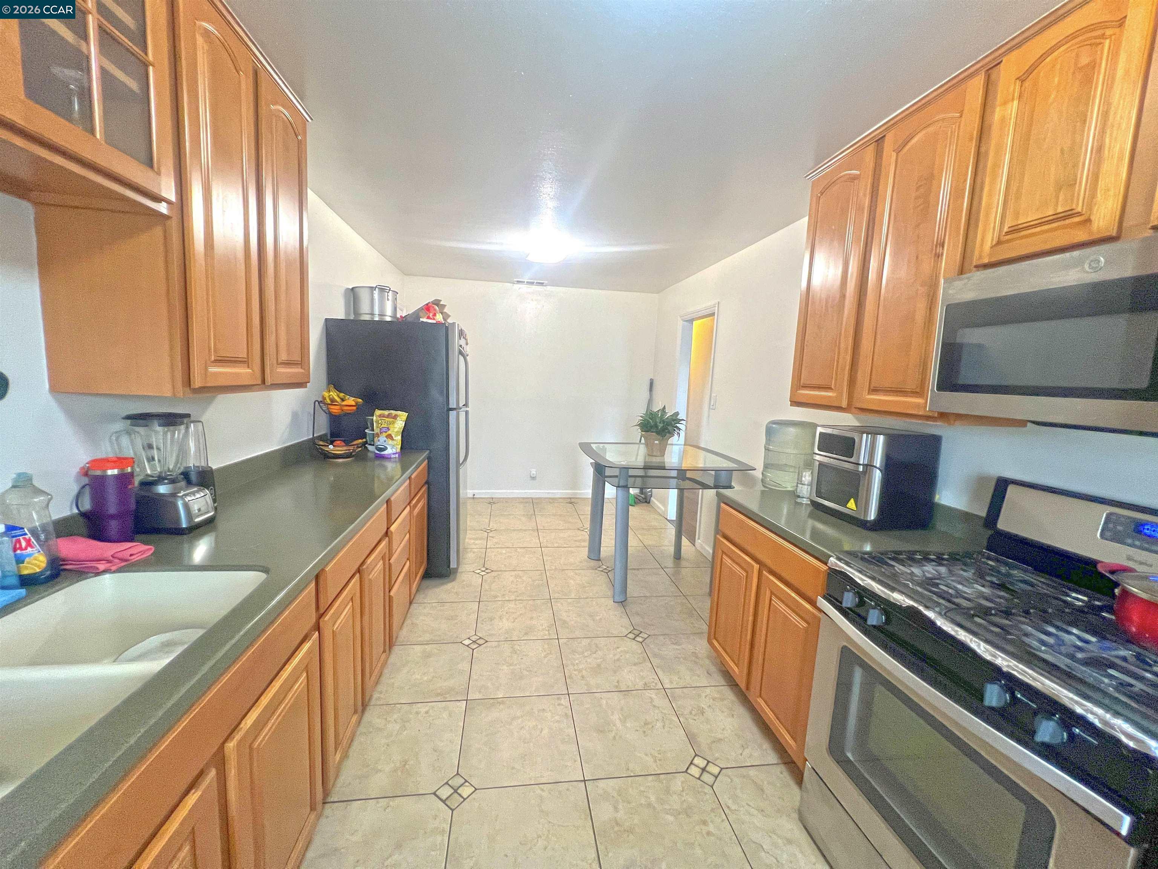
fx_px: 435
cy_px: 434
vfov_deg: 89.9
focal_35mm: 13
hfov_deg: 106.2
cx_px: 579
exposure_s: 1/60
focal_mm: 1.57
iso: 250
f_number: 1.8
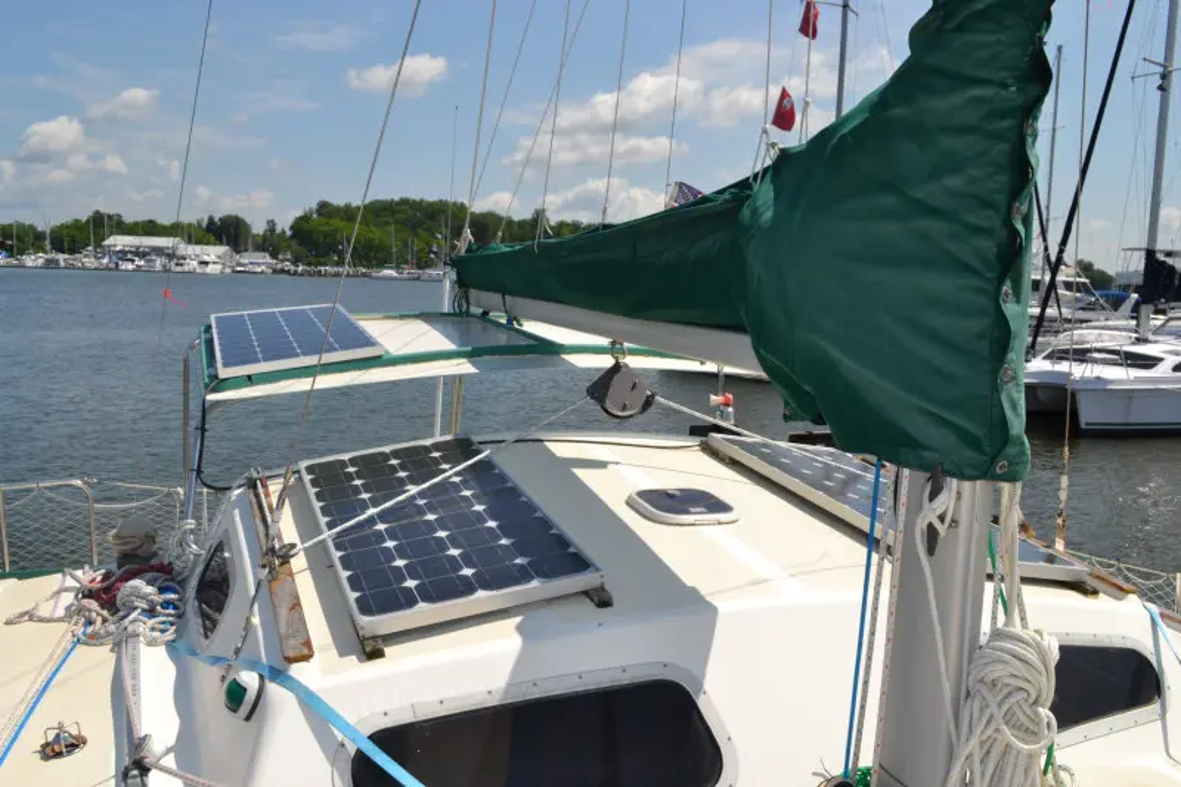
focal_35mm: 33
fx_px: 1082
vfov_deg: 40.0
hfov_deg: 57.2
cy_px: 394
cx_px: 590
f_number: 11
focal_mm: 22
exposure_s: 1/200
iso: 100
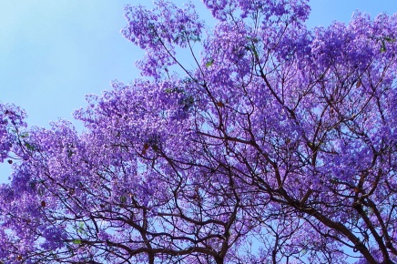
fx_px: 727
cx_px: 178
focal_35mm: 66
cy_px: 351
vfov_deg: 18.9
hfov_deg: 30.5
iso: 100
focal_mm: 16
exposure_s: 1/400
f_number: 4
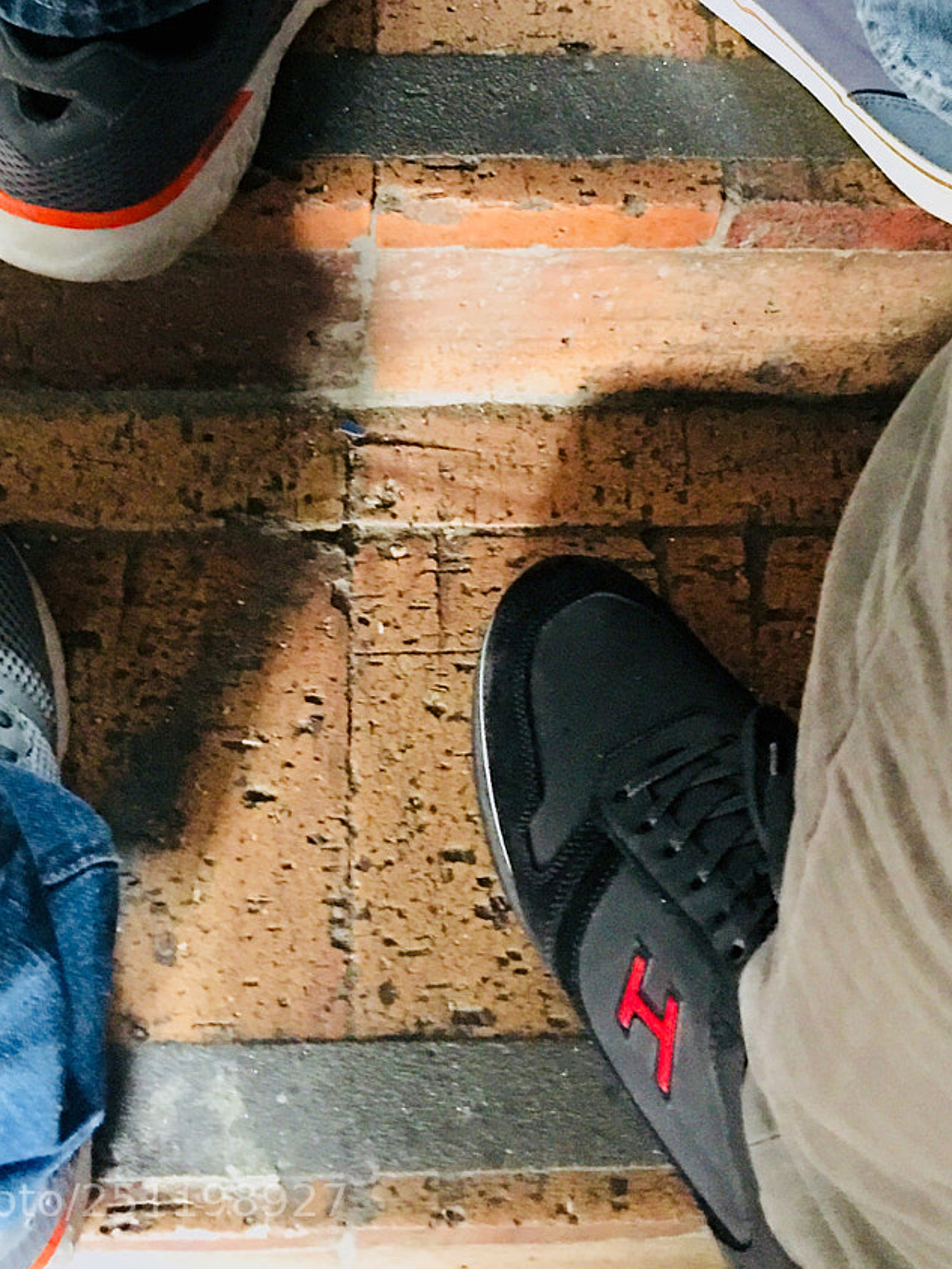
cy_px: 116
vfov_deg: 33.1
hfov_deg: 26.6
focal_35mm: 55
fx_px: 2017
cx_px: 463
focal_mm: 4.15
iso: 160
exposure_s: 1/4
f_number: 2.2
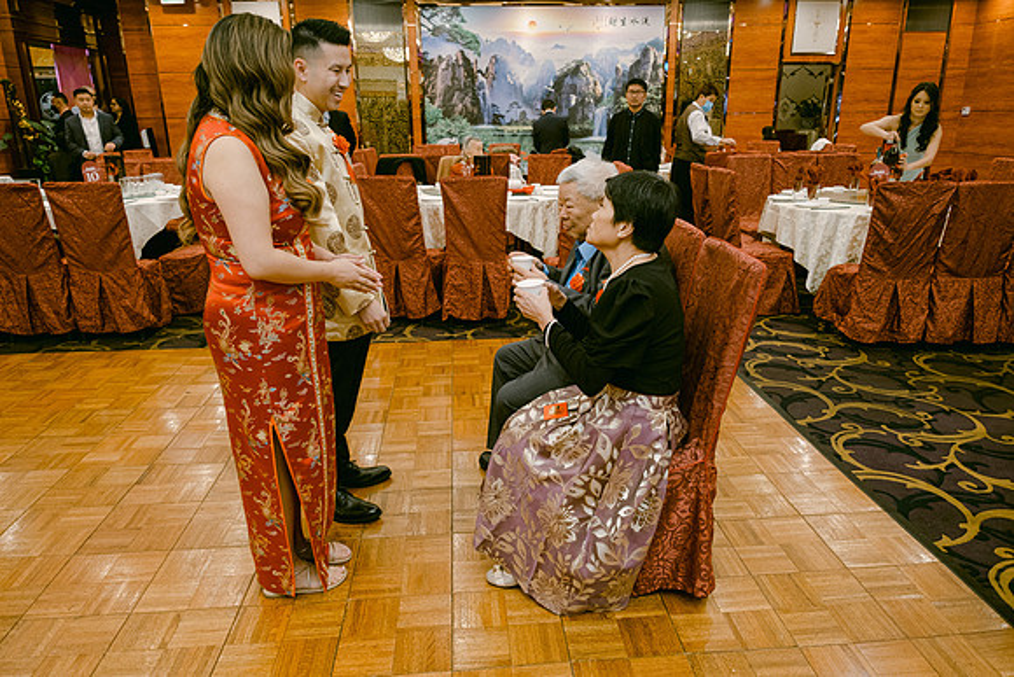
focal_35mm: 25
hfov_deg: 71.9
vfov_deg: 51.7
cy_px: 345
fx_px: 699
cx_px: 516
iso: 1000
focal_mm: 16
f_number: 2.8
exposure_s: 1/125
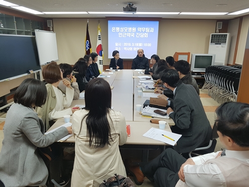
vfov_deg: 53.1
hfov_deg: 67.3
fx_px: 187
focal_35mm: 26
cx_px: 124
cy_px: 94
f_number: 1.7
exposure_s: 1/60
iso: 64
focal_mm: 4.2
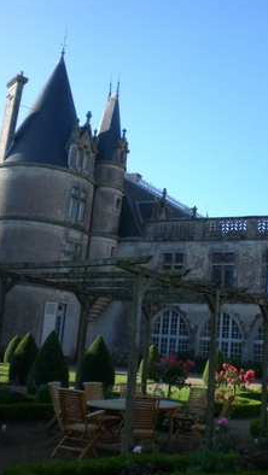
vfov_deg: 48.3
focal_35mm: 42
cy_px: 236
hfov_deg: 28.2
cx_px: 177
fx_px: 530
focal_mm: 6.3
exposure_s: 1/400
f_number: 3.1
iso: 50
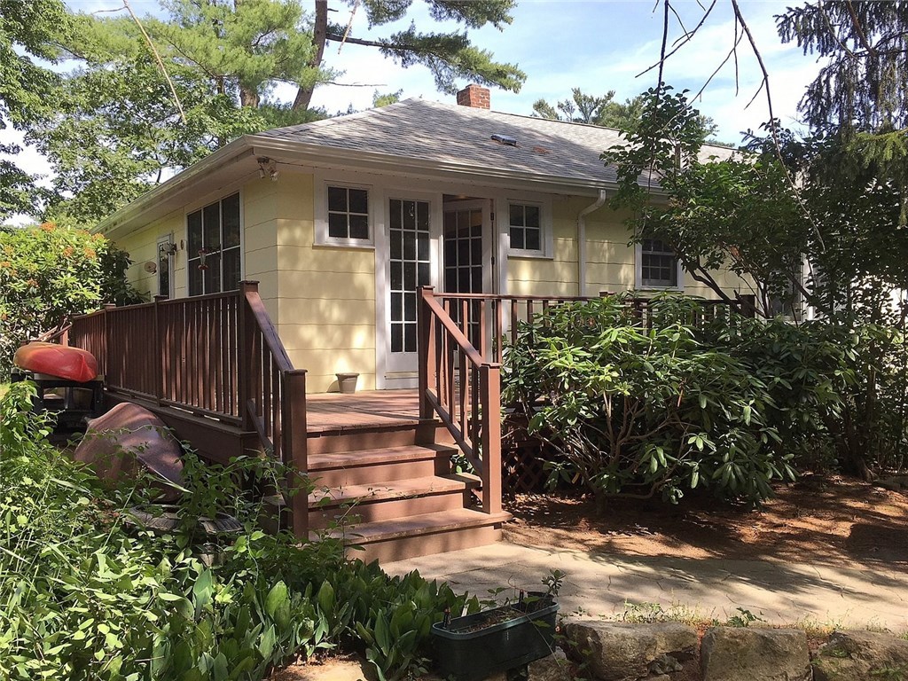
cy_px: 340
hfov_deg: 61.7
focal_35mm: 29
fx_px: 761
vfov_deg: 48.2
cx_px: 454
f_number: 2.2
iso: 25
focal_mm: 4.15
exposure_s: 1/538
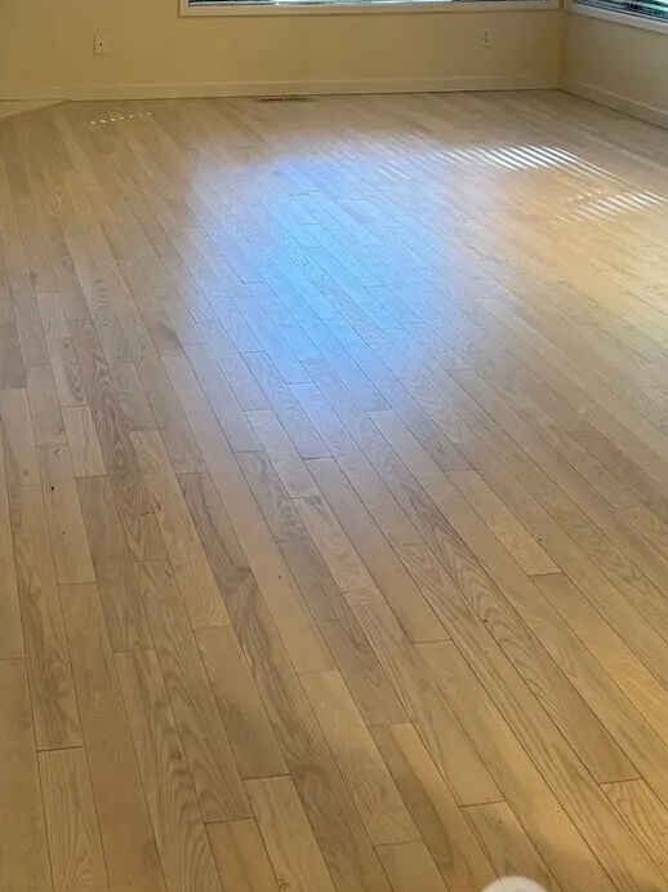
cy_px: 49
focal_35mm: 50
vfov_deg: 35.4
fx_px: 1287
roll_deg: -0.5
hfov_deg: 28.7
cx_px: 170
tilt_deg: -7.8
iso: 200
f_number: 1.78
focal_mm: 6.76
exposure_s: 1/120
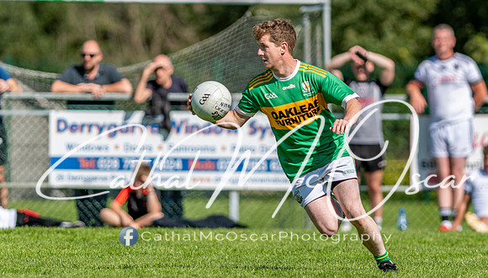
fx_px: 9454
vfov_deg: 1.7
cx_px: 242
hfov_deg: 3.0
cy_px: 183
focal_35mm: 729
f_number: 2.8
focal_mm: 300
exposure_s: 1/2000
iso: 100
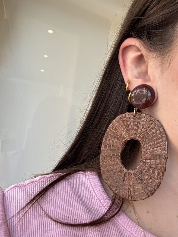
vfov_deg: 60.0
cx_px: 89
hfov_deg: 46.8
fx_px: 206
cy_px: 118
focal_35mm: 30
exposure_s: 1/121
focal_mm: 2.69
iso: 25
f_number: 1.9
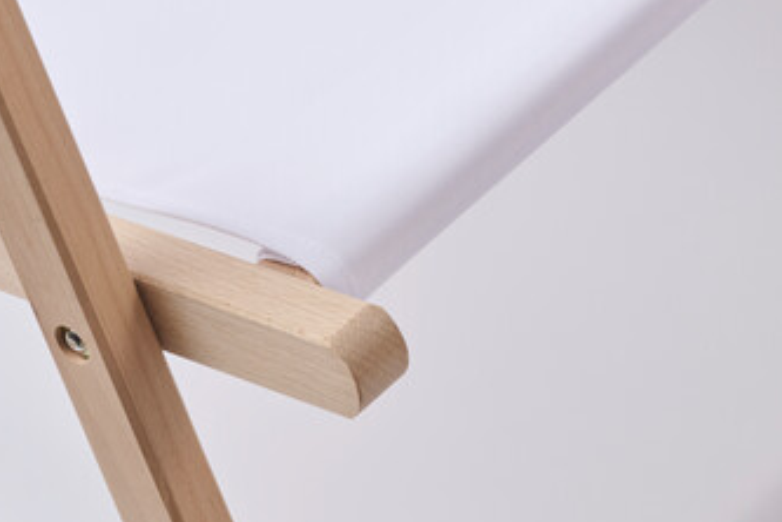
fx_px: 4105
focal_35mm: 189
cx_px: 371
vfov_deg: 7.3
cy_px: 200
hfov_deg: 10.9
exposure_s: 1/125
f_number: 18
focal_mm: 105
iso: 64
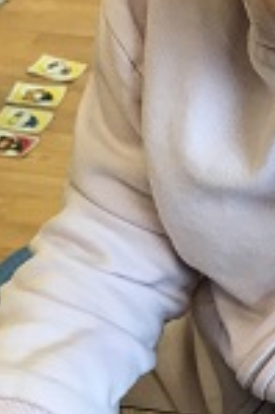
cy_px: 372
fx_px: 1125
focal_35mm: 98
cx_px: 276
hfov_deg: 13.7
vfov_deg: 20.4
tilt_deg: -45.4
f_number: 1.8
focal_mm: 3.99
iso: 40
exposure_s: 1/24
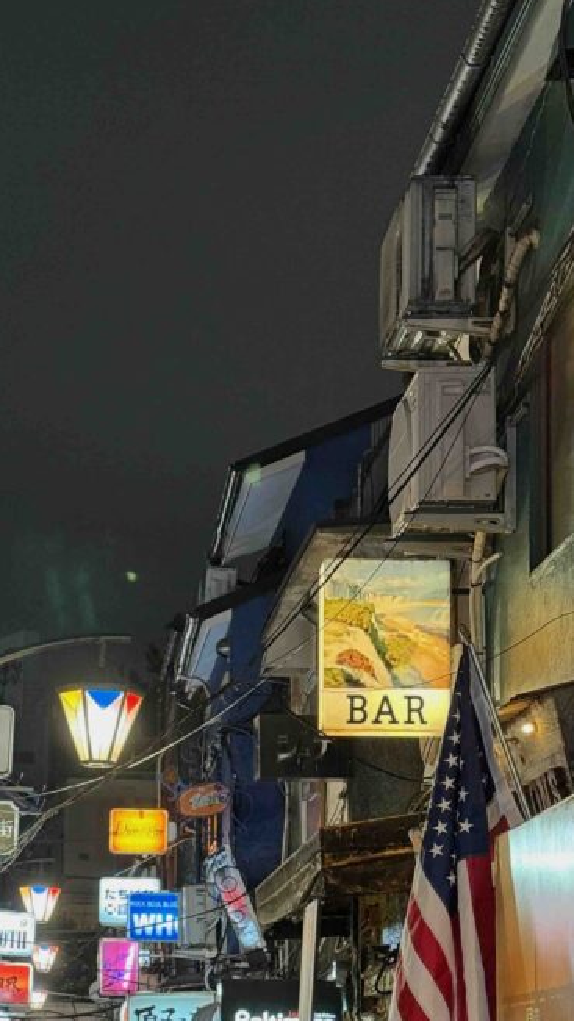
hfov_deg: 14.5
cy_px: 796
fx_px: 2220
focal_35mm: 82
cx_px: -2
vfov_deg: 25.5
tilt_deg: +7.8
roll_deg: -1.6
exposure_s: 1/33
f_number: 1.78
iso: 250
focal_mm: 6.76
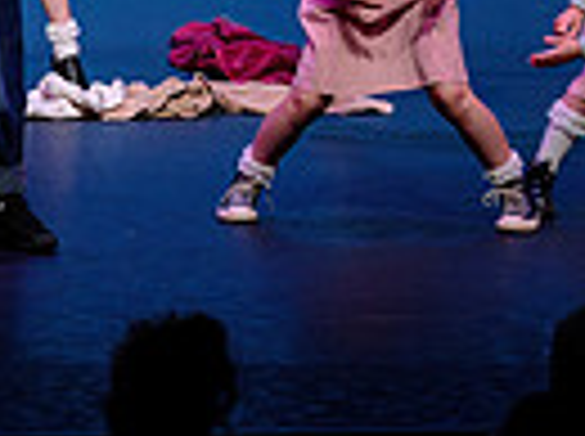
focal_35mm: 442
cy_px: -394
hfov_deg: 4.5
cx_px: -287
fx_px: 7456
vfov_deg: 3.3
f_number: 2.8
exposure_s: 1/400
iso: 1250
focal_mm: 95
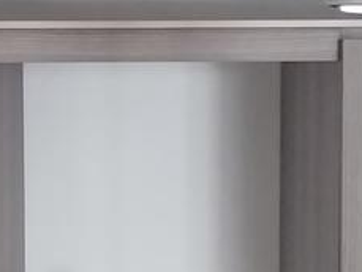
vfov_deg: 21.4
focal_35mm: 65
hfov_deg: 29.8
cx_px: 176
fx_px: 680
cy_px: -30
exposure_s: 1/30
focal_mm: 1.3
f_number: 2.2
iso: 200
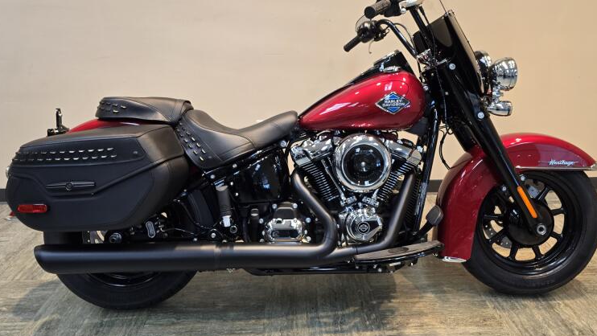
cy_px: 125
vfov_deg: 42.6
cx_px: 303
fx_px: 428
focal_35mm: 27
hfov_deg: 69.8
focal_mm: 6.3
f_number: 1.7
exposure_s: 1/120
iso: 200
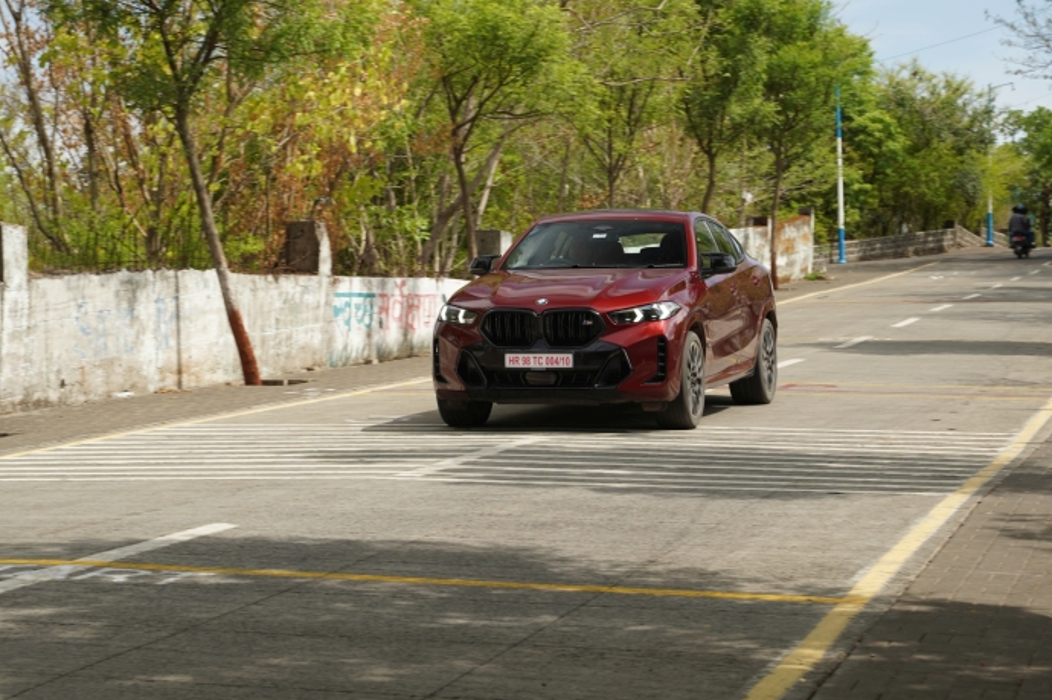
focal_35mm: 87
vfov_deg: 15.7
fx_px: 2540
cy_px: 312
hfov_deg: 23.4
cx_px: 523
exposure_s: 1/80
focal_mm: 75
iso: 100
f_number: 9
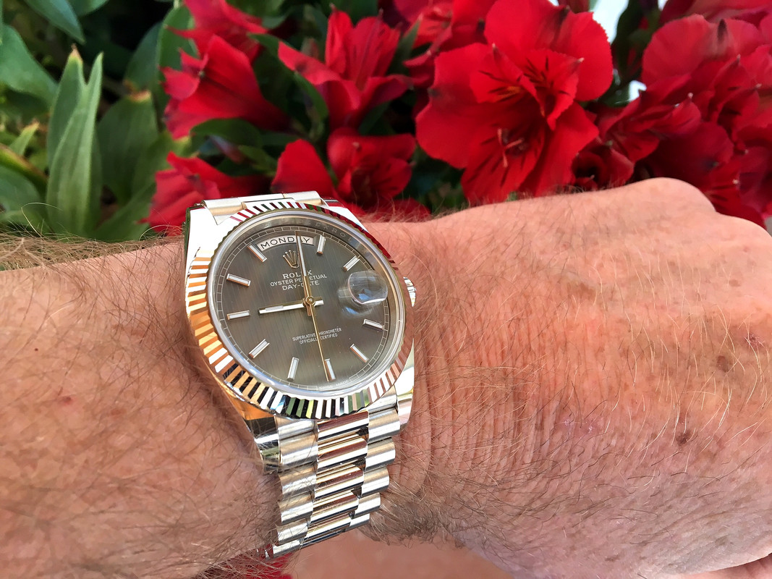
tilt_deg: -62.0
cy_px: 290
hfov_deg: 61.7
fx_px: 647
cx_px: 386
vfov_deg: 48.2
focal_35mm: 29
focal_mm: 4.15
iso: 32
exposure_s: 1/33
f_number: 2.2
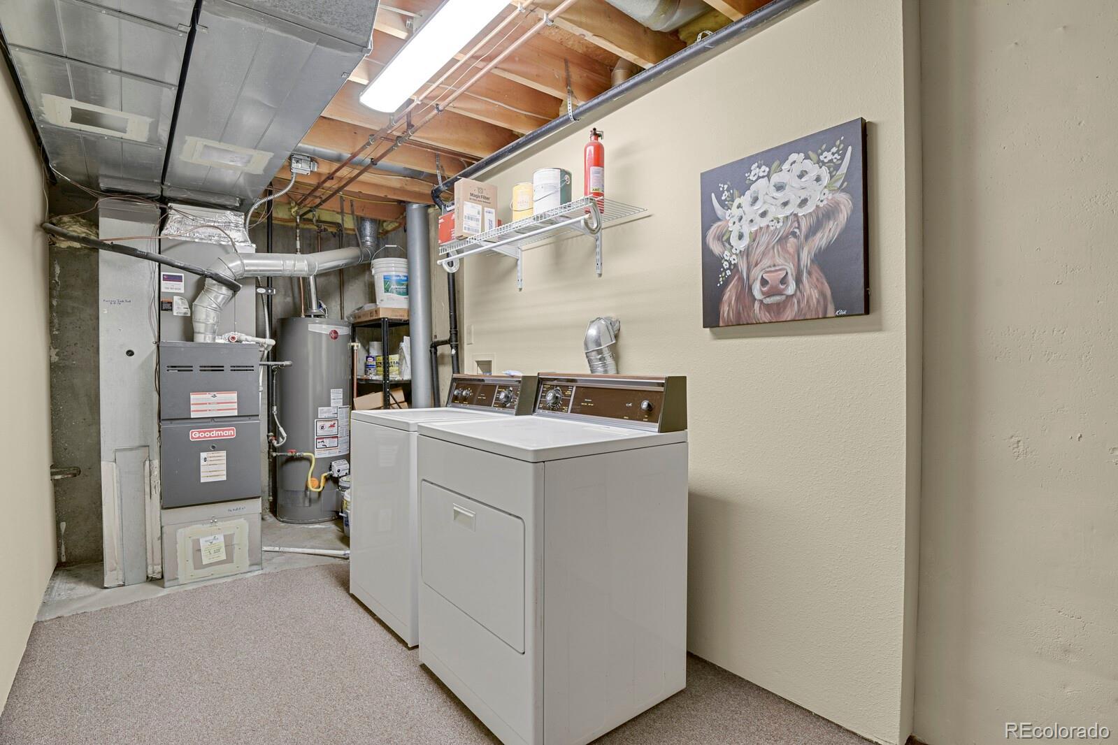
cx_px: 559
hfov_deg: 93.3
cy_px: 372
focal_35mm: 17
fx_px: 528
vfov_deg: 70.4
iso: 250
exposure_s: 4
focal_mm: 17
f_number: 8
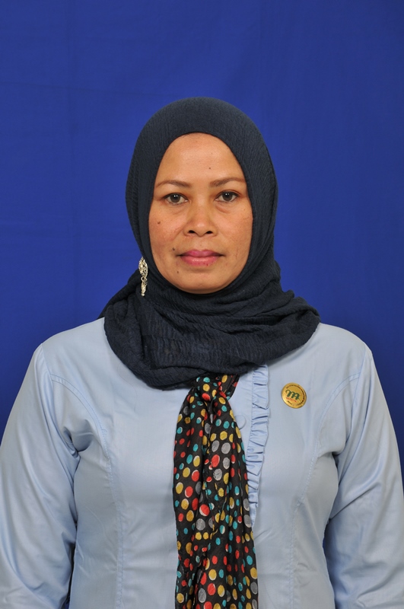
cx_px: 202
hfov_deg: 15.1
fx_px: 1519
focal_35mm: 90
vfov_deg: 22.7
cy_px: 304
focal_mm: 60
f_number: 11
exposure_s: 1/100
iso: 200
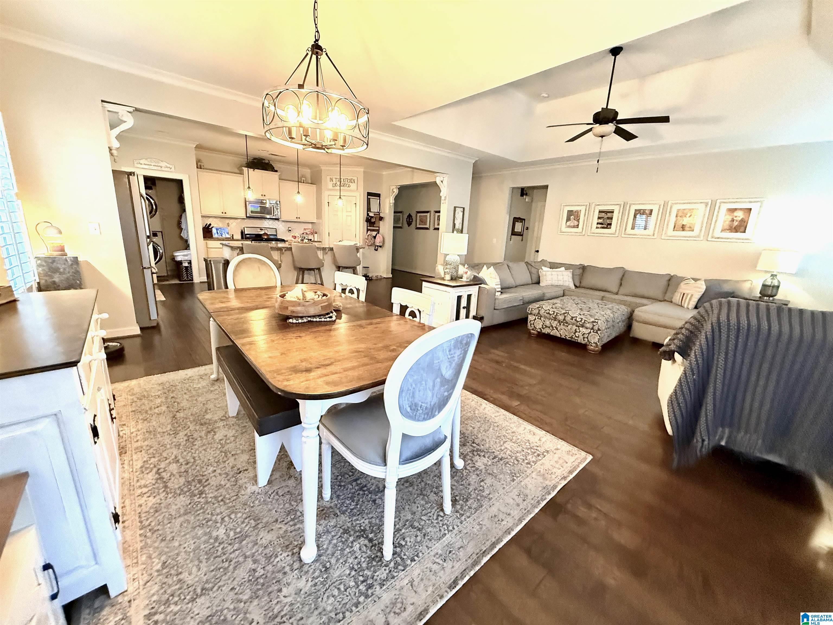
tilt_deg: -14.0
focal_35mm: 14
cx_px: 416
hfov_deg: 102.1
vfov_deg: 85.7
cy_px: 312
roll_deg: -3.0
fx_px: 337
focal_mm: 2.22
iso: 800
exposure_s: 1/60
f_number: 2.2
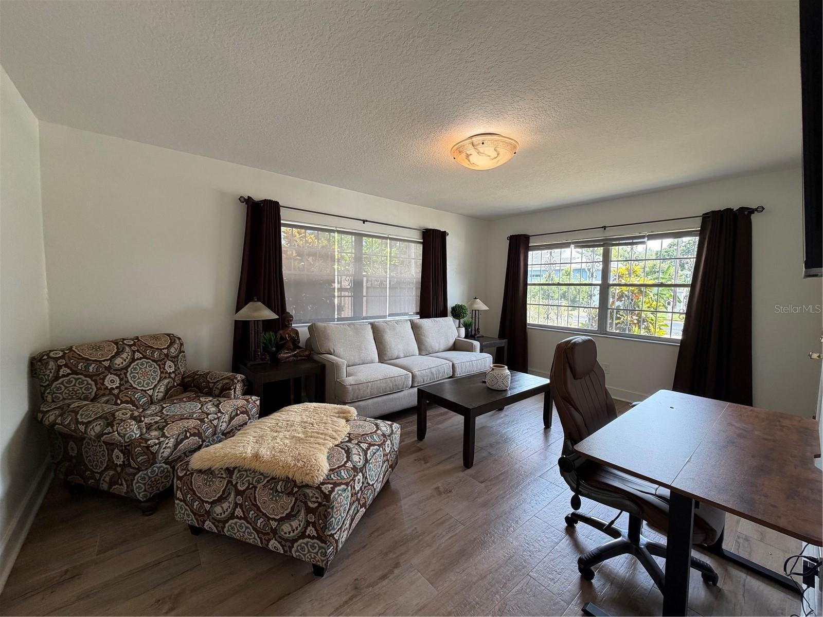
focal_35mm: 14
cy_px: 308
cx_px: 412
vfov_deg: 85.7
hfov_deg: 102.1
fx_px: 333
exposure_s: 1/120
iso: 160
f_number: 2.2
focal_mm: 2.22
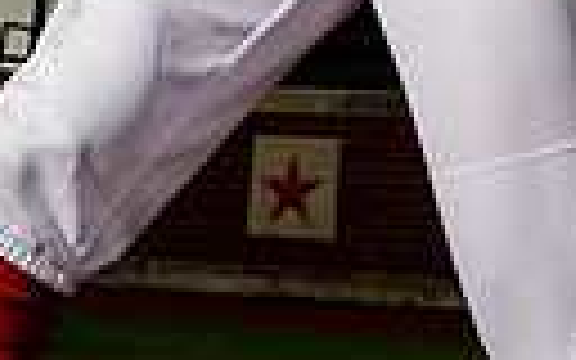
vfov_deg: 9.4
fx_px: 1962
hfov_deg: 16.5
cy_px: -490
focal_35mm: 125
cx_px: 486
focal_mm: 35
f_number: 7.1
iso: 320
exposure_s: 1/250
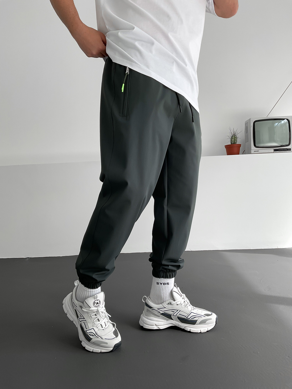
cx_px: 146
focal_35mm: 29
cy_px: 194
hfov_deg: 48.2
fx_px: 326
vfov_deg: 61.7
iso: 16
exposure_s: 1/130
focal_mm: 3
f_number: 1.8
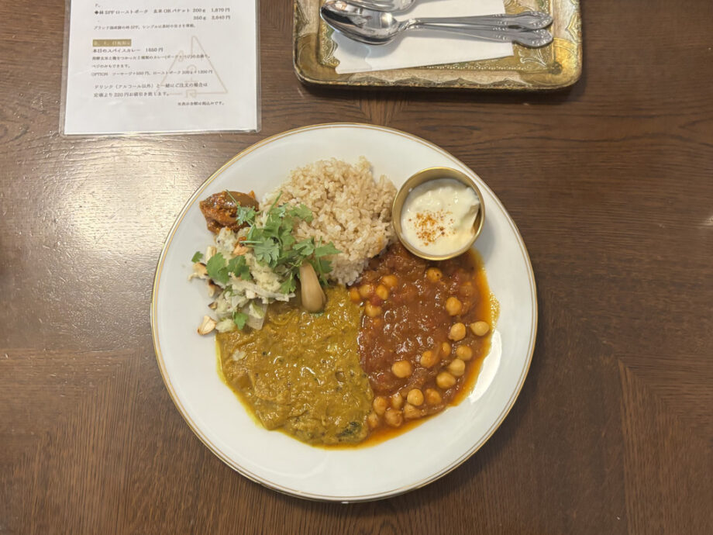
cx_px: 356
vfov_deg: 53.1
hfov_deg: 67.3
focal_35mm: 26
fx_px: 536
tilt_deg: -78.0
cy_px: 268
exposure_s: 1/50
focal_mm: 5.96
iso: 400
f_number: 1.6
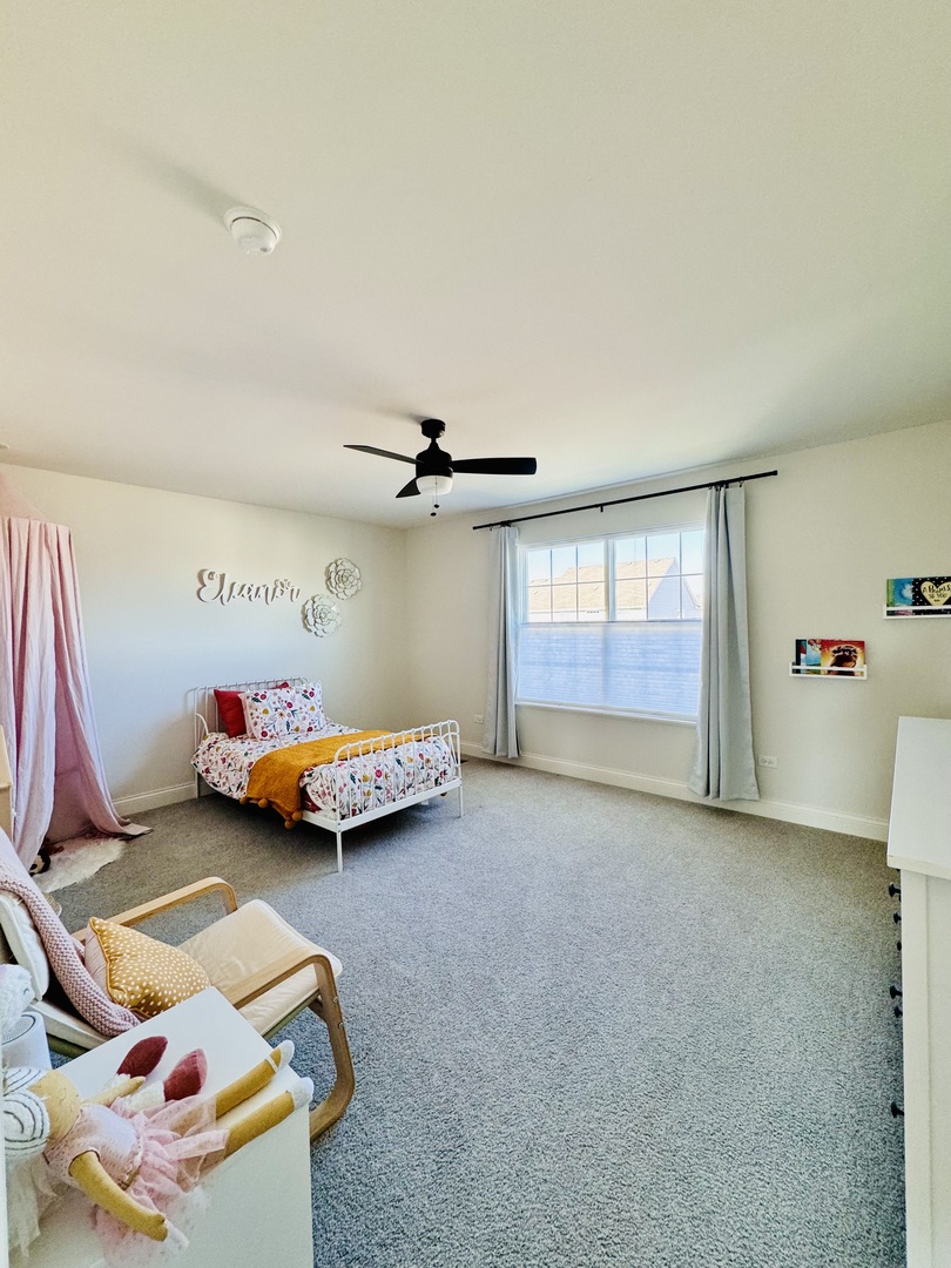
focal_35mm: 14
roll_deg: +1.9
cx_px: 476
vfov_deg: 102.1
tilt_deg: -0.4
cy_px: 634
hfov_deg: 85.7
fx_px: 513
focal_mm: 2.22
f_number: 2.2
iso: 160
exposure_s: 1/120
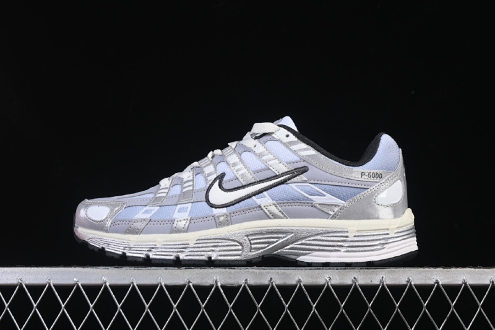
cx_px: 248
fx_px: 1031
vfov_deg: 18.2
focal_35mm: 75
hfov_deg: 27.0
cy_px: 165
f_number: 8
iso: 160
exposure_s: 1/80
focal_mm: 50
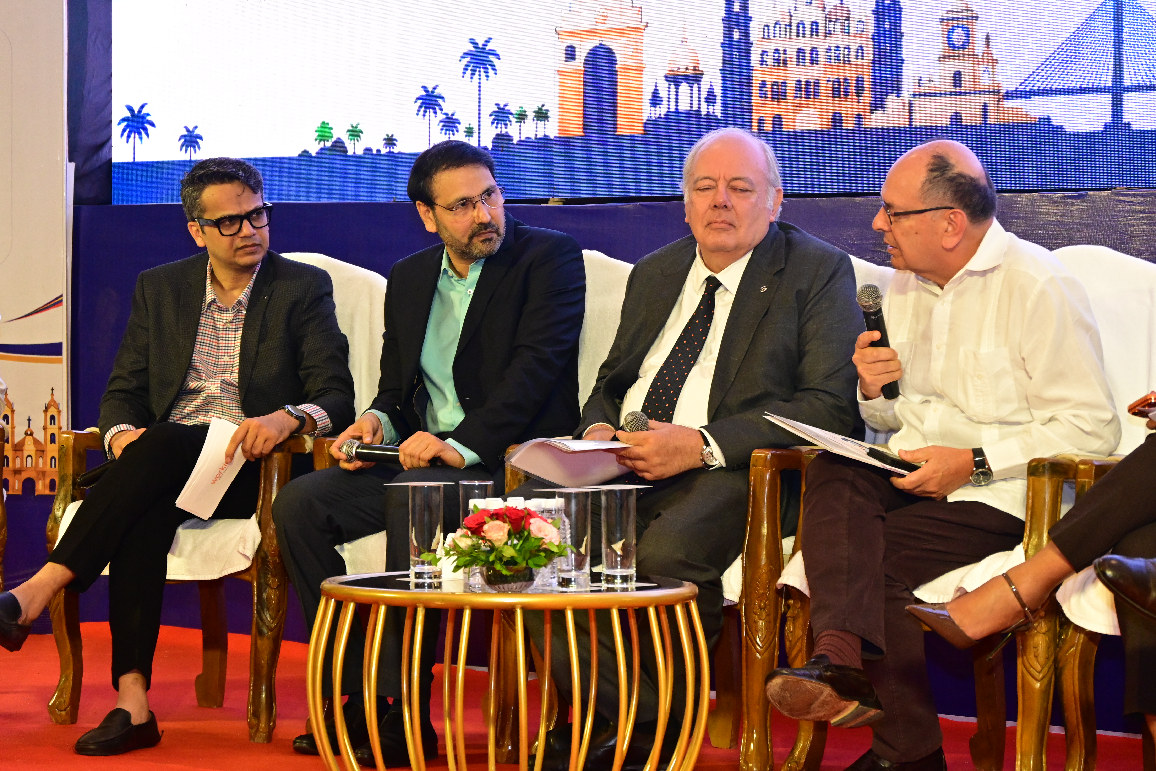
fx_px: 3275
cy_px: 386
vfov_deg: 13.4
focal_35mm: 102
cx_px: 578
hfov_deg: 20.0
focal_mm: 68
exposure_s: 1/160
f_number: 6.3
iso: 2500
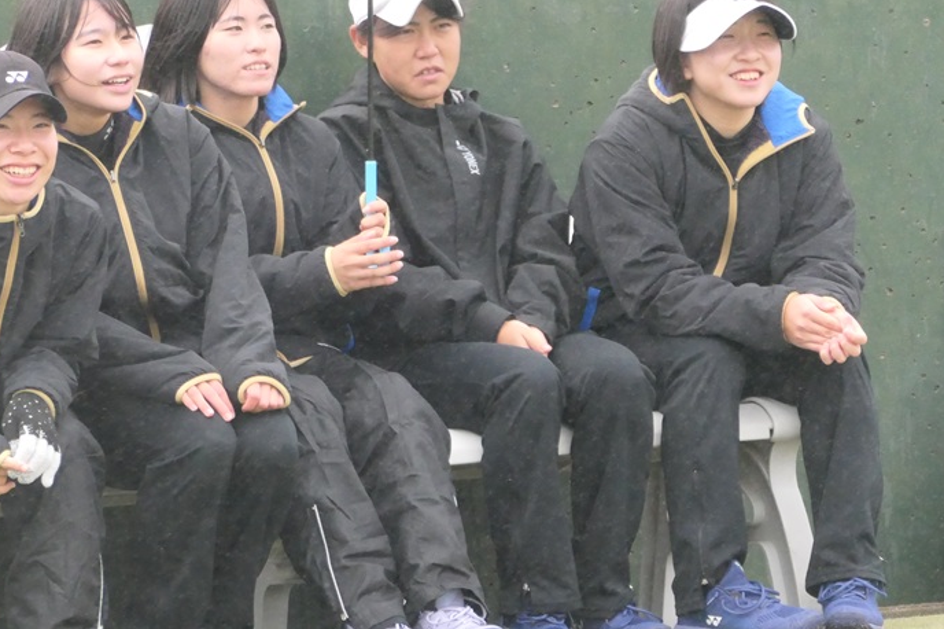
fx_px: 13130
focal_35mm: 501
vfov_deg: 2.7
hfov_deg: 4.1
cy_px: 295
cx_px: 381
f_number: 4
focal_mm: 114.8
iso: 2500
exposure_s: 1/3200
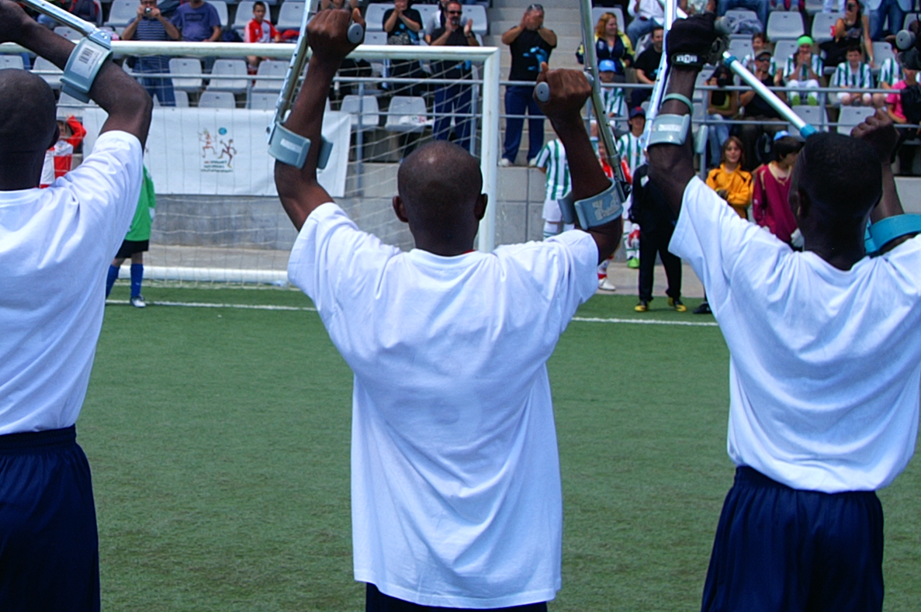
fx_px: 1942
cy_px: 170
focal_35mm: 76
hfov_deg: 26.4
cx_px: 246
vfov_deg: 17.8
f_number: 9.5
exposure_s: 1/125
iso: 100
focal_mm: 20
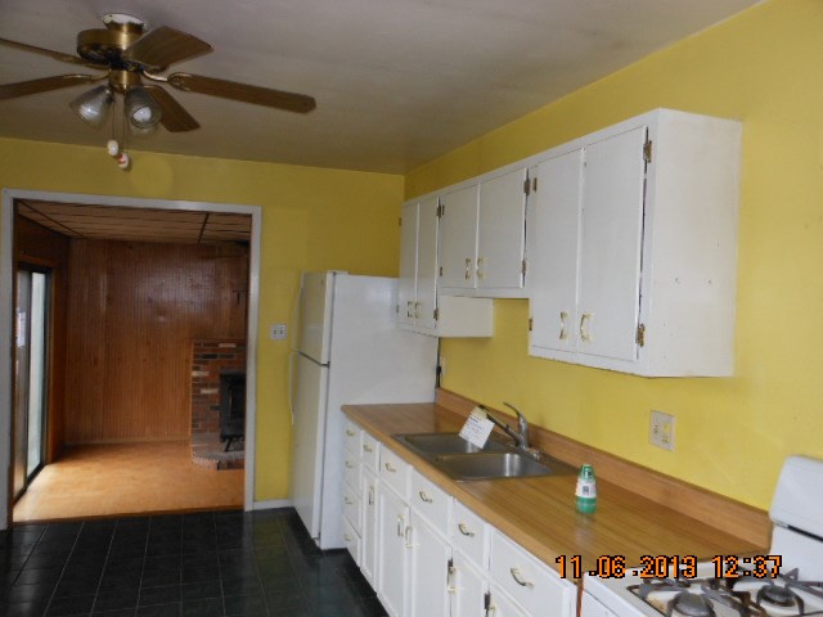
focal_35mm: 28
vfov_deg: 49.7
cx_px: 412
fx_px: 666
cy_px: 308
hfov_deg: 63.4
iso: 200
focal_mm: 5
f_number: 3.7
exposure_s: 1/25
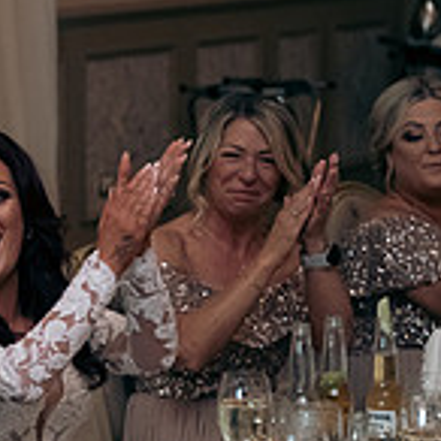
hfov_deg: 8.4
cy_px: 222
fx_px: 2912
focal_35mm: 202
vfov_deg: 8.7
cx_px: -290
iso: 1000
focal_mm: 60
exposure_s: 1/160
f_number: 3.5
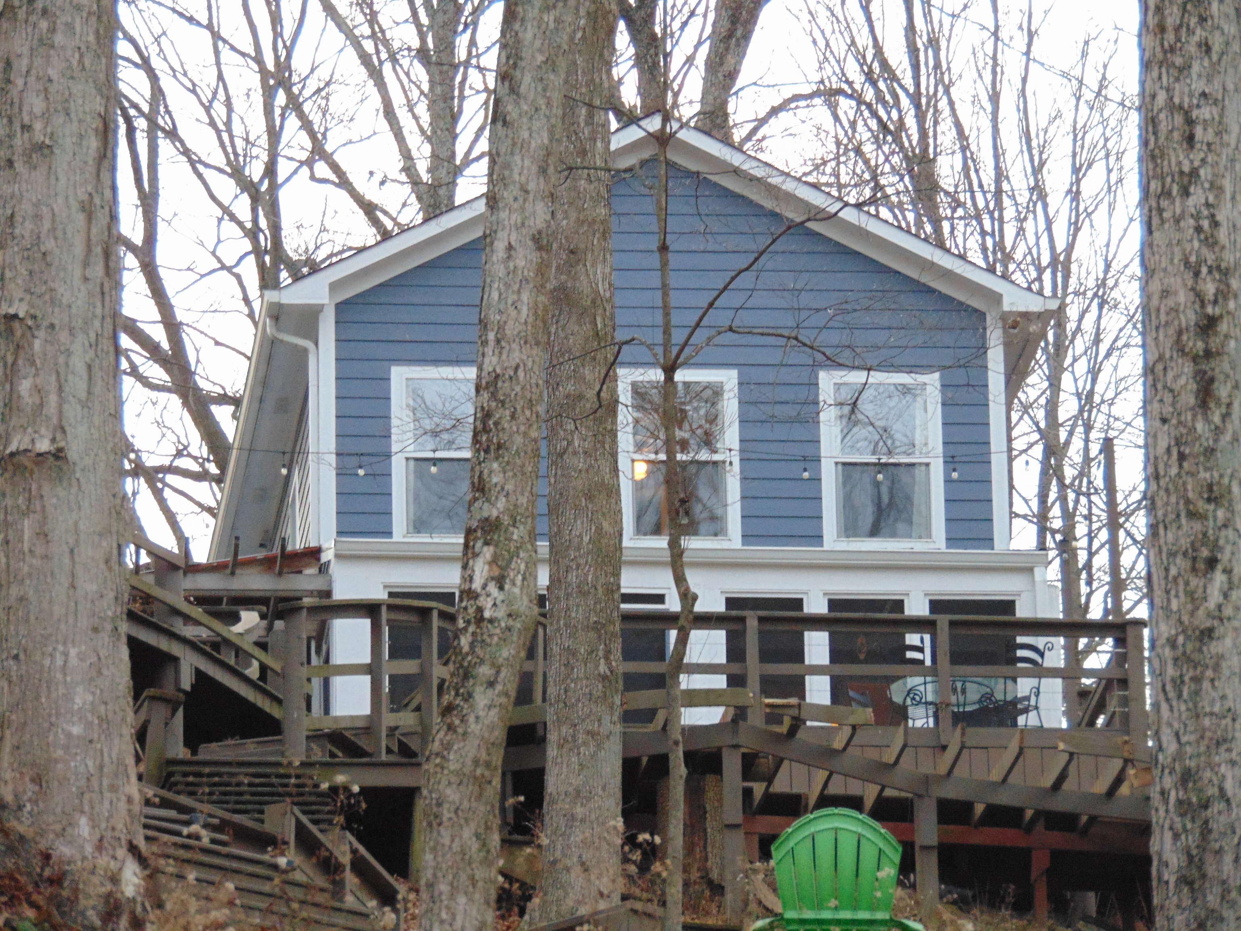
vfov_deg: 5.9
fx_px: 8963
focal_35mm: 250
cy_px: 466
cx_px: 620
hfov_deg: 7.9
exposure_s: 1/125
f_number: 4.1
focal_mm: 44.9
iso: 400
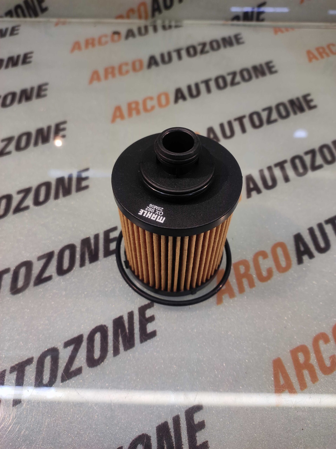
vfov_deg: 91.1
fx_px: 220
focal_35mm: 17
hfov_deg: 74.7
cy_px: 224
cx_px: 168
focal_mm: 4.74
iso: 117
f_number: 1.79
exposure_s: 1/50
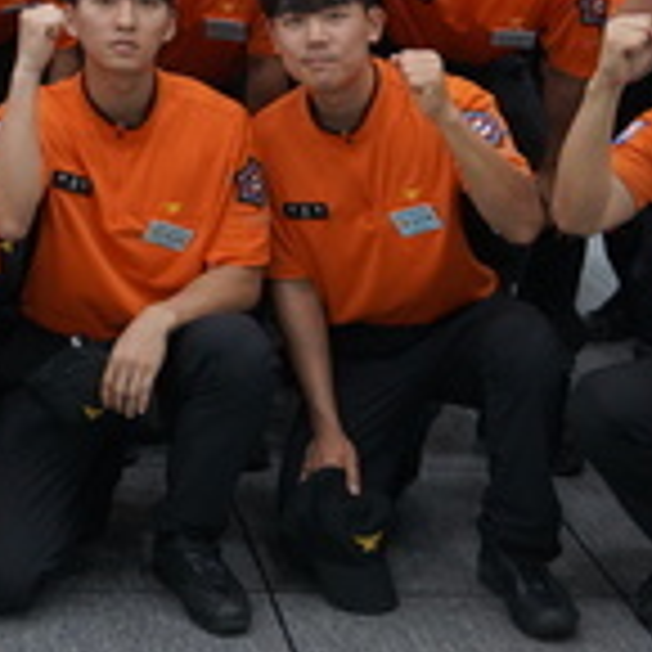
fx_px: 2195
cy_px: -155
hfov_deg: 16.1
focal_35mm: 103
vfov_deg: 16.1
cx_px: -166
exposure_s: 1/160
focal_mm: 28
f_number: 4
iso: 2000
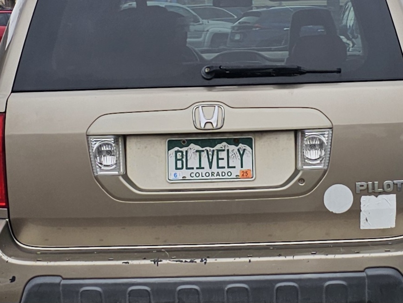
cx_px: 202
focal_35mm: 23
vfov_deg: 58.9
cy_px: 152
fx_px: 268
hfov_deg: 73.9
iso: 10
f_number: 1.7
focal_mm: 6.3
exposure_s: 1/222
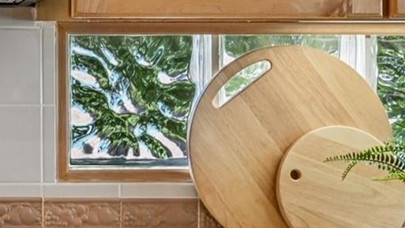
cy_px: 12
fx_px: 1053
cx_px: -163
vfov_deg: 12.3
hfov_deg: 19.5
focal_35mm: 98
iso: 140
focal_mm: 30
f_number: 6.3
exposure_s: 1/30
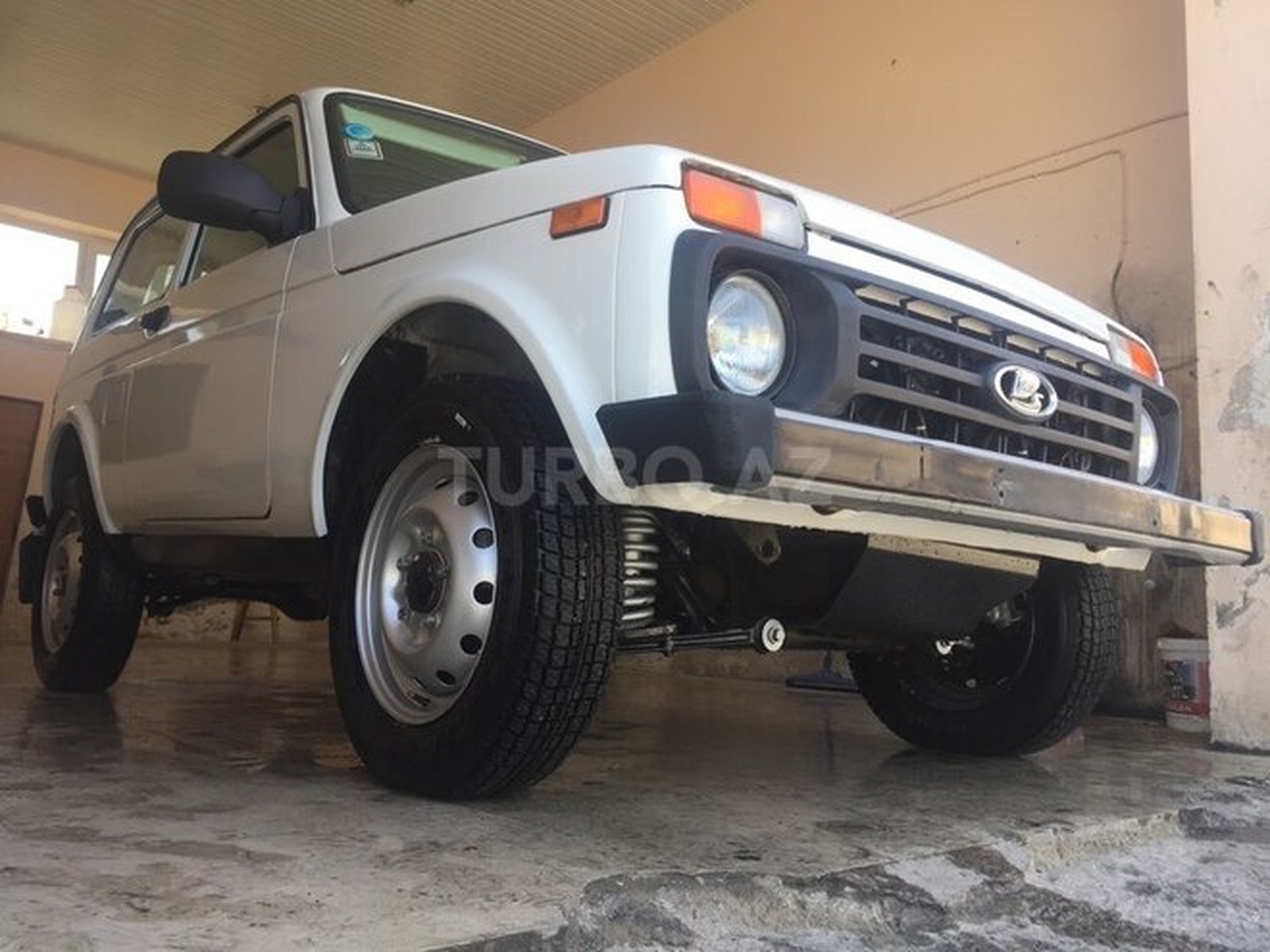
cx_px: 635
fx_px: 1064
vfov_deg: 48.2
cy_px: 476
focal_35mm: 29
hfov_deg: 61.7
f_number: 2.2
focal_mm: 4.15
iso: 32
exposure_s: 1/222
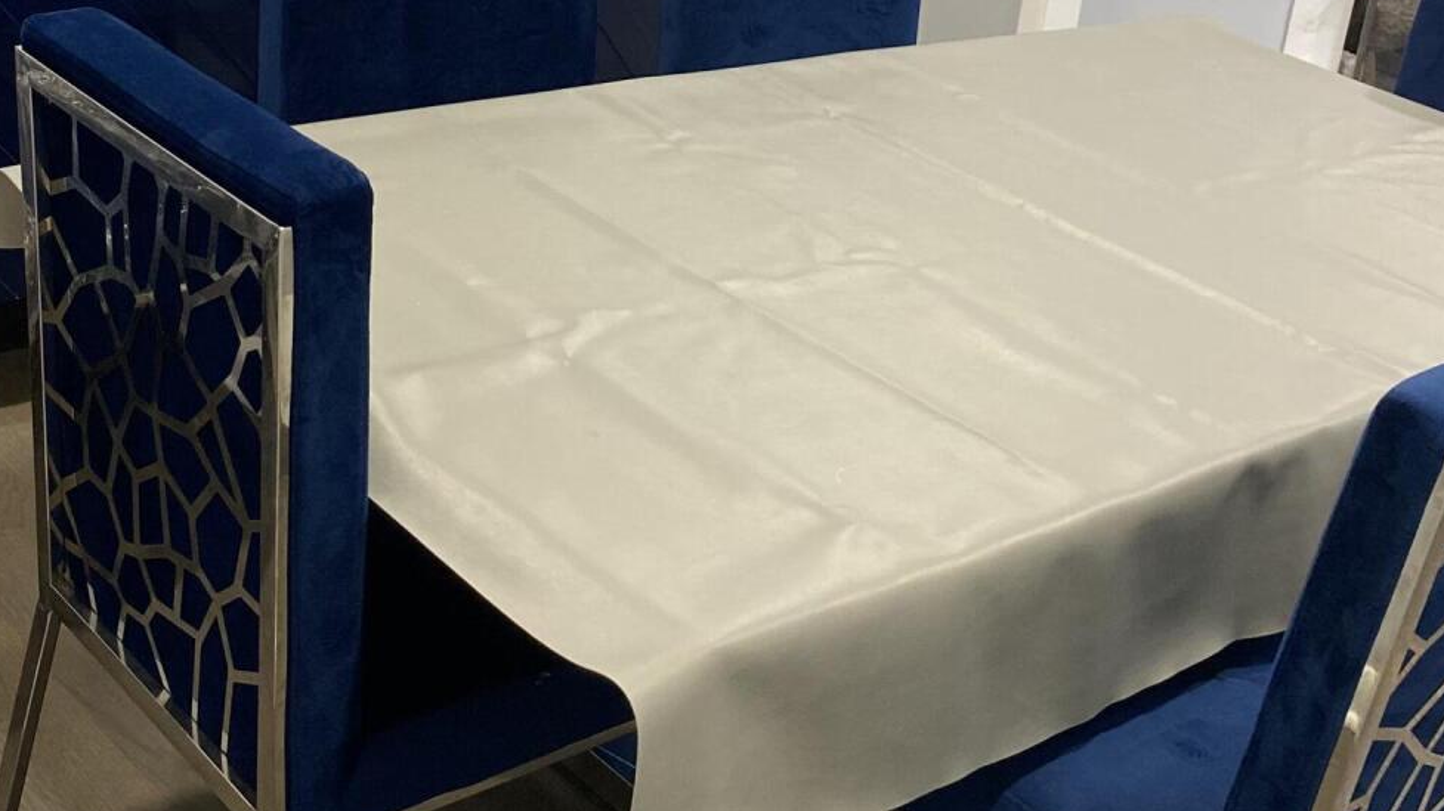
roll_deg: -8.0
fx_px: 2220
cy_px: 83
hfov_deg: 36.0
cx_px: 736
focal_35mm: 58
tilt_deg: -15.2
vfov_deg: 20.3
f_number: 1.8
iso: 160
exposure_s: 1/60
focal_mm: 4.25
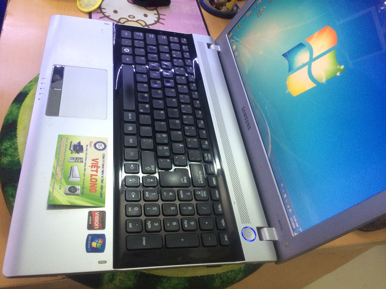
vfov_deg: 48.2
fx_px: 323
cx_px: 193
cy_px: 144
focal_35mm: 29
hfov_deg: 61.7
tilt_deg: -49.0
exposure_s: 1/33
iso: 160
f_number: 2.2
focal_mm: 4.15
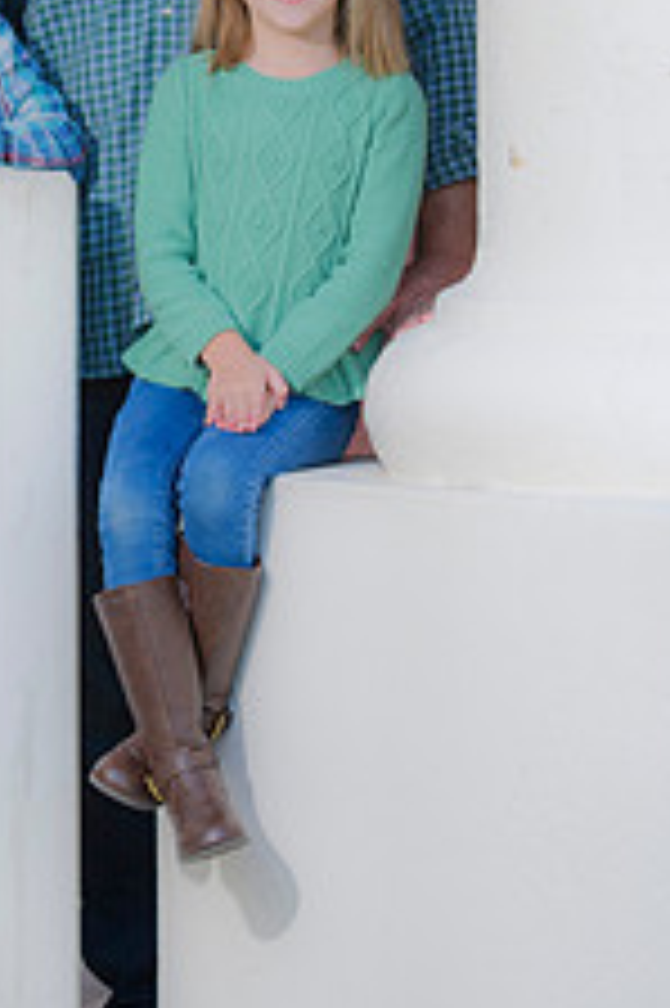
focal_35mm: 191
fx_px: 5340
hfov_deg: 7.2
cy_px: 194
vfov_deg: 10.7
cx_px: 70
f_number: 4.5
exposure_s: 1/200
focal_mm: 95
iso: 160
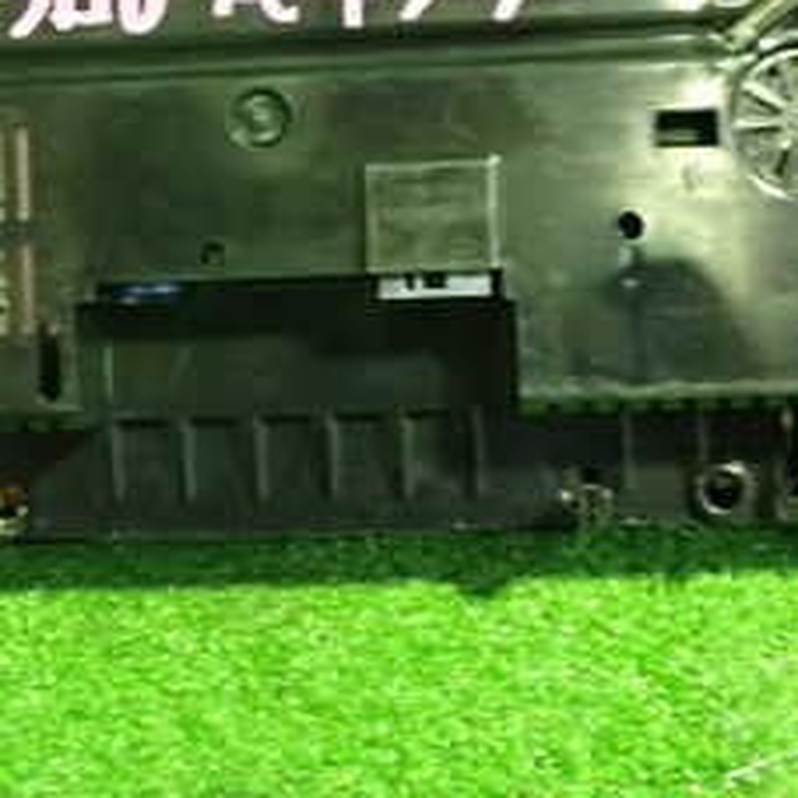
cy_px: 98
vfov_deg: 24.1
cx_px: 323
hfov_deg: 24.6
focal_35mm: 70
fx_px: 1826
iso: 800
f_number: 2.3
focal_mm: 5.4
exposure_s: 1/30
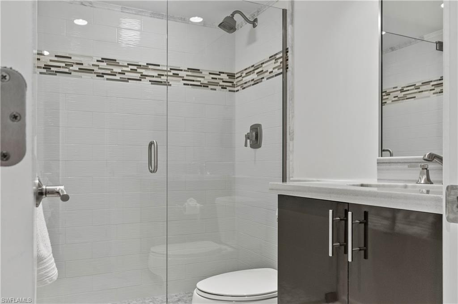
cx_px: 229
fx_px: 381
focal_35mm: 30
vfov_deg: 43.5
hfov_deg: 62.0
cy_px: 152
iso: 200
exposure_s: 1/3
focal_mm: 20
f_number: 8
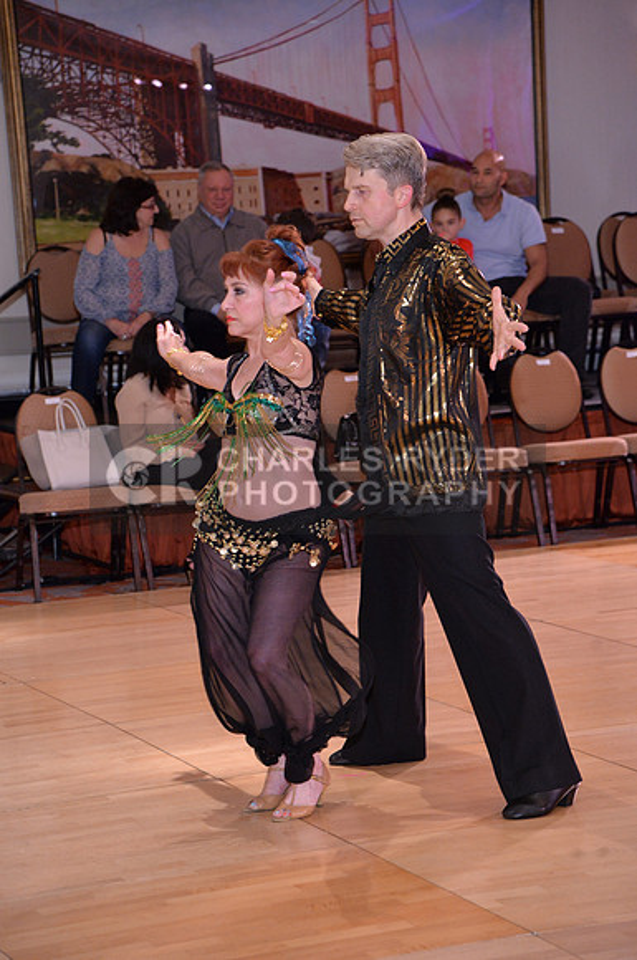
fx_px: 2662
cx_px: 318
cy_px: 480
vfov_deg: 20.4
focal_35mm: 100
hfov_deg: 13.6
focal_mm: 100
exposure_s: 1/200
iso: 2500
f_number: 5
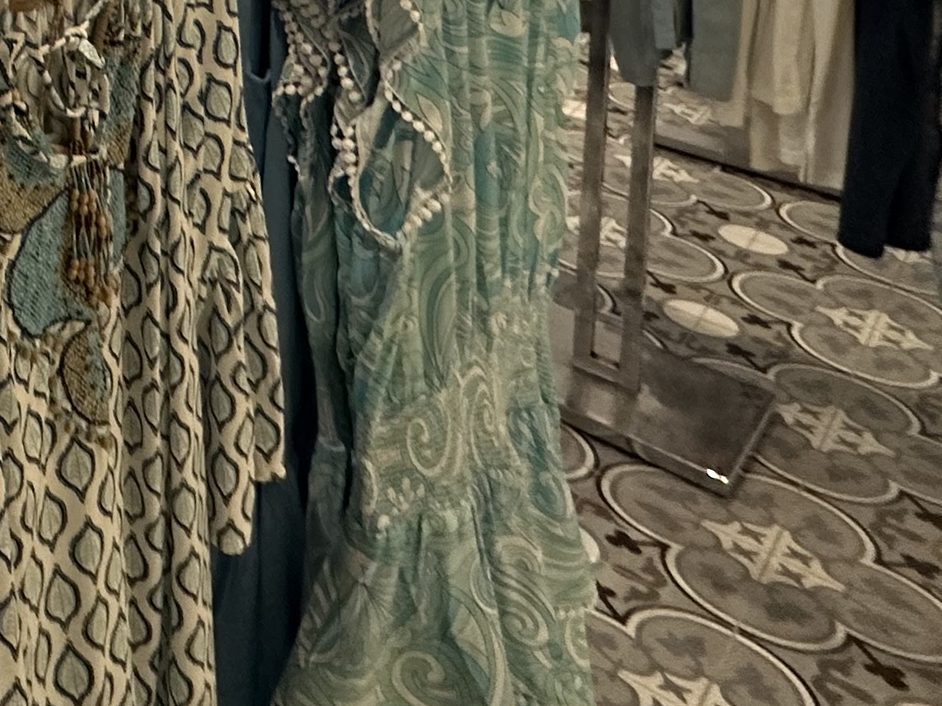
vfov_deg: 23.7
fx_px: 1306
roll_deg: +0.0
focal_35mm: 48
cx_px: -412
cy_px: -368
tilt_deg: -6.3
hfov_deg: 28.5
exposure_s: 1/60
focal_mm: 2.22
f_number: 2.2
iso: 200
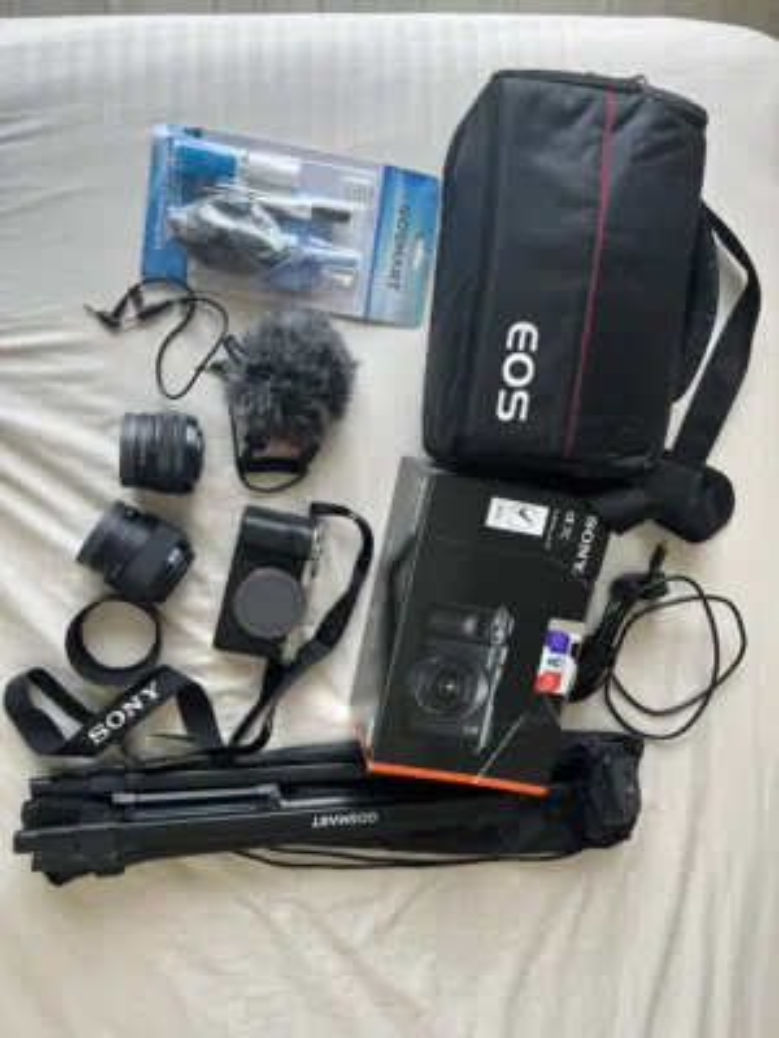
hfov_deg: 53.1
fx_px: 780
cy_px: 519
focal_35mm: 26
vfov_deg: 67.3
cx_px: 390
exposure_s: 1/121
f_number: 1.5
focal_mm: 5.7
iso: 100
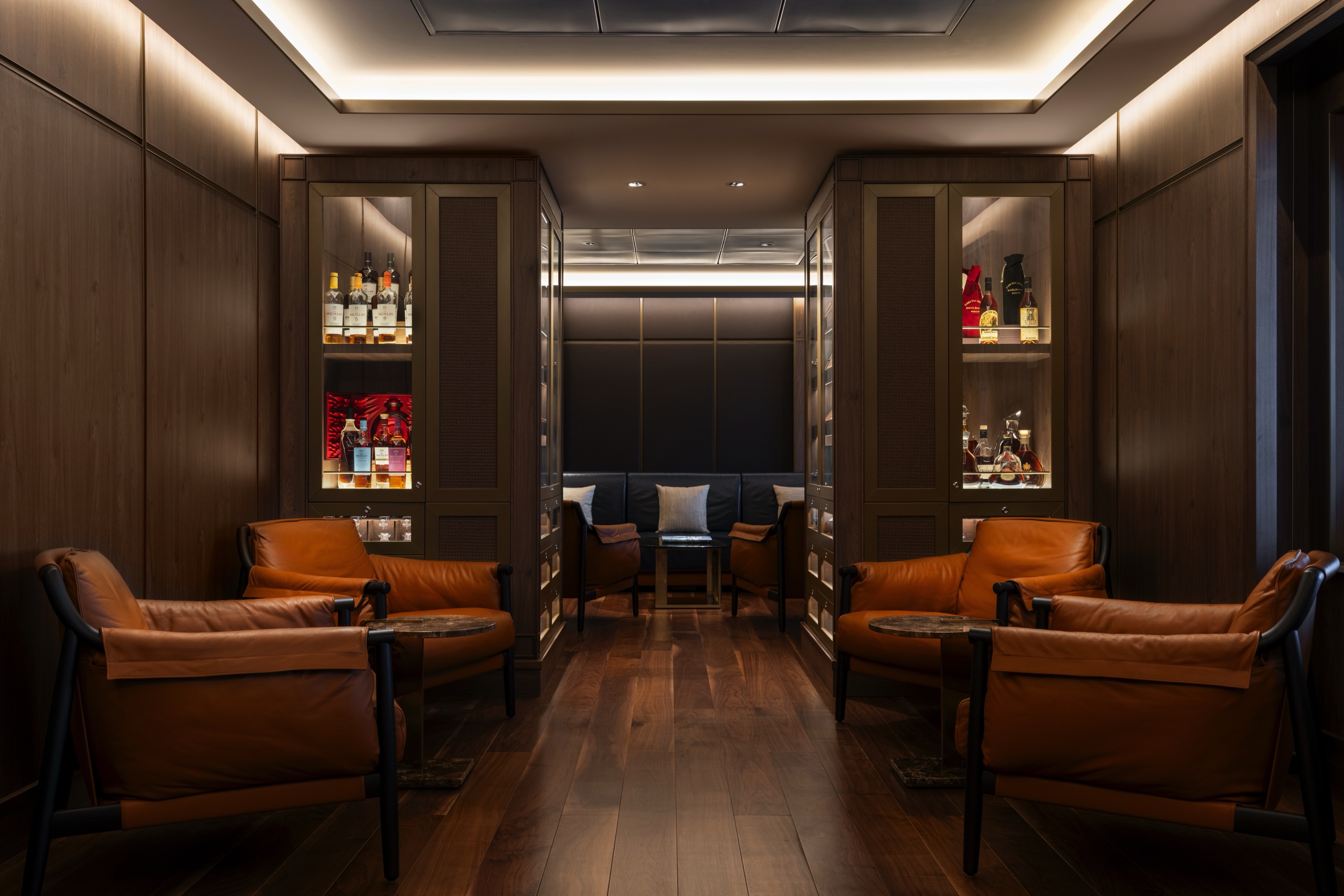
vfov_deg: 42.3
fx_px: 1157
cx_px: 672
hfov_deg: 60.3
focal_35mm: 31
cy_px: 448
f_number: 11
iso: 200
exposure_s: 1/1.25
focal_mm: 31
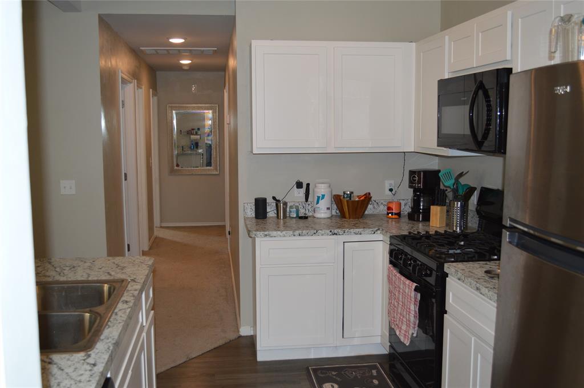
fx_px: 583
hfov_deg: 53.2
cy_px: 194
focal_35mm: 36
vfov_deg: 36.8
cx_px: 292
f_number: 4
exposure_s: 1/60
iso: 450
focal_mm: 24
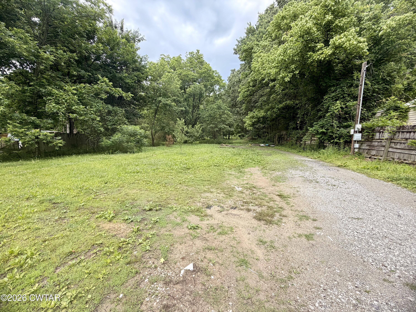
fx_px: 168
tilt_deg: -7.8
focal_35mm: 14
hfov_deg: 102.1
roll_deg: +0.4
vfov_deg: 85.7
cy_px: 156
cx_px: 208
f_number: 2.2
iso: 50
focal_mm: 2.22
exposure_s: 1/502
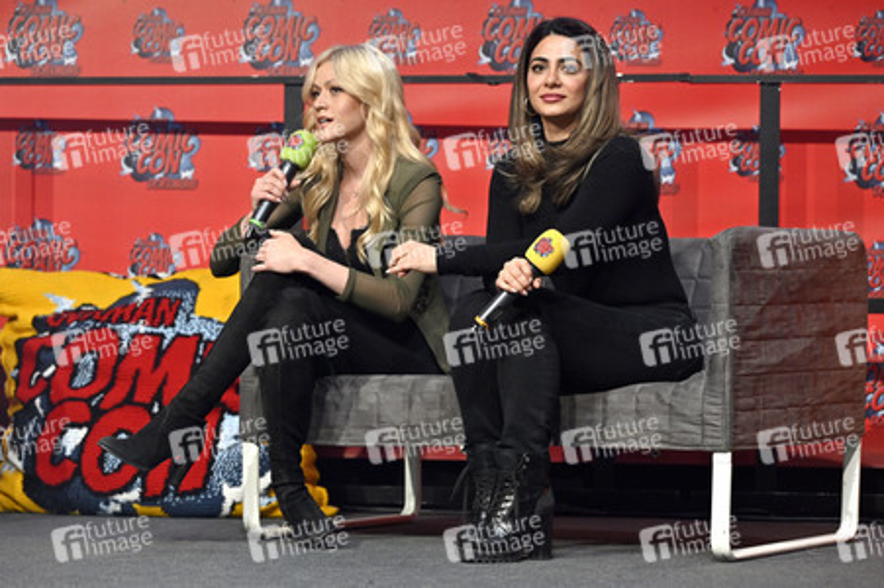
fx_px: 2822
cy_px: 294
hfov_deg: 17.8
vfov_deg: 11.9
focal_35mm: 115
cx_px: 442
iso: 1250
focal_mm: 115
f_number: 4
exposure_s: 1/400
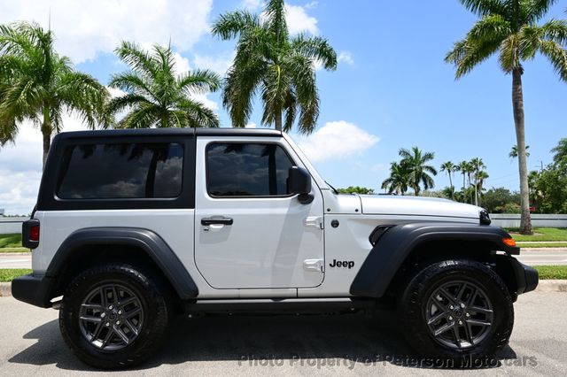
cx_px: 284
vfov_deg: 53.1
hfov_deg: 73.8
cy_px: 188
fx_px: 378
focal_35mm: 24
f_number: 7.1
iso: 100
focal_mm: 16
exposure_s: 1/200
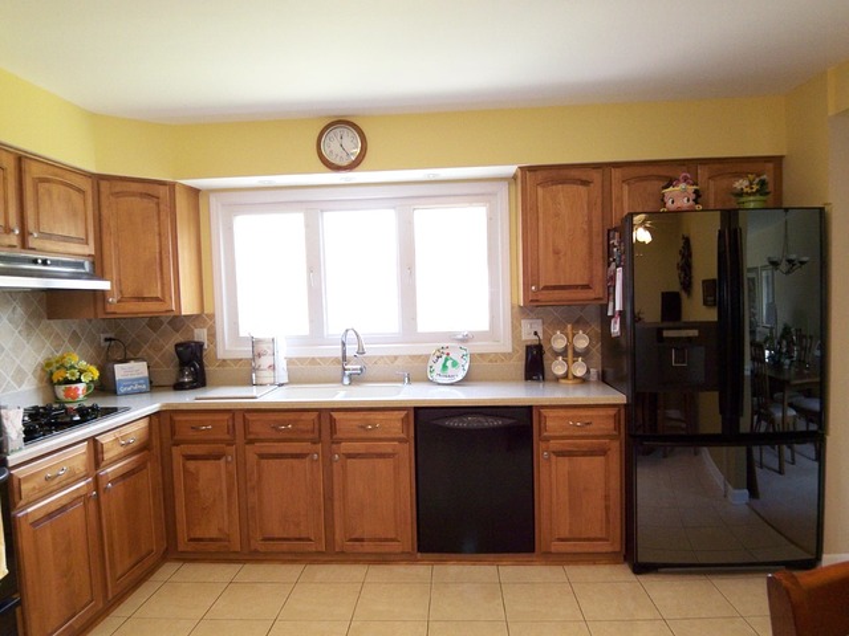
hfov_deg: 73.9
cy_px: 318
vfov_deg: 58.9
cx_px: 424
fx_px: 564
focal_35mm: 23
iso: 160
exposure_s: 1/30
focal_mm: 3.8
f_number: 2.8
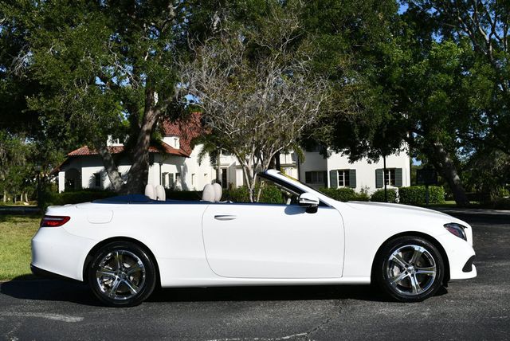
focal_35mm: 44
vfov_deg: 30.6
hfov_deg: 44.5
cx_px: 255
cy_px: 170
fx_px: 624
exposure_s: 1/320
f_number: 9
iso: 100
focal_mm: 22
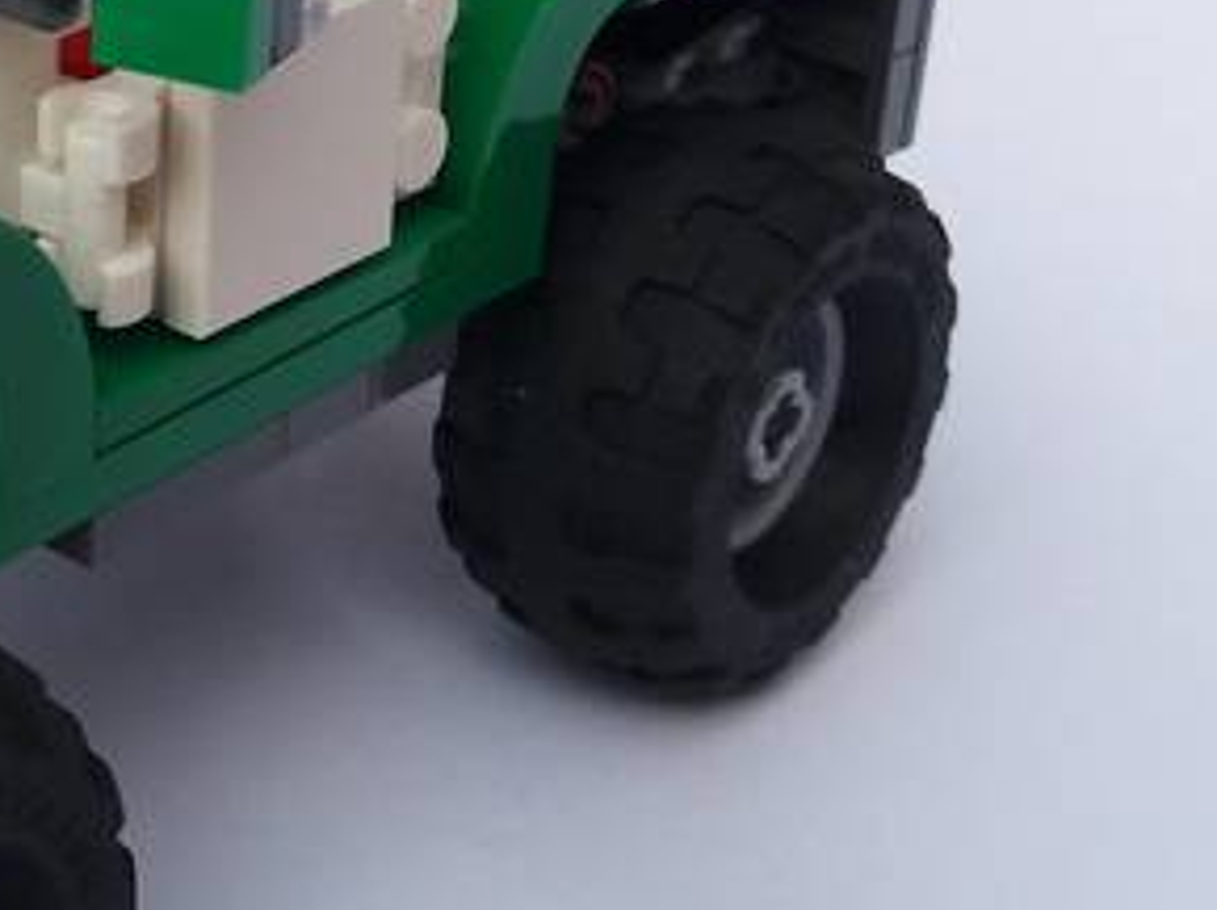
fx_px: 3056
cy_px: 149
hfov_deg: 21.2
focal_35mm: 87
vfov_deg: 16.8
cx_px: -172
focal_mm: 3.7
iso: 64
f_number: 1.9
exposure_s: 1/434
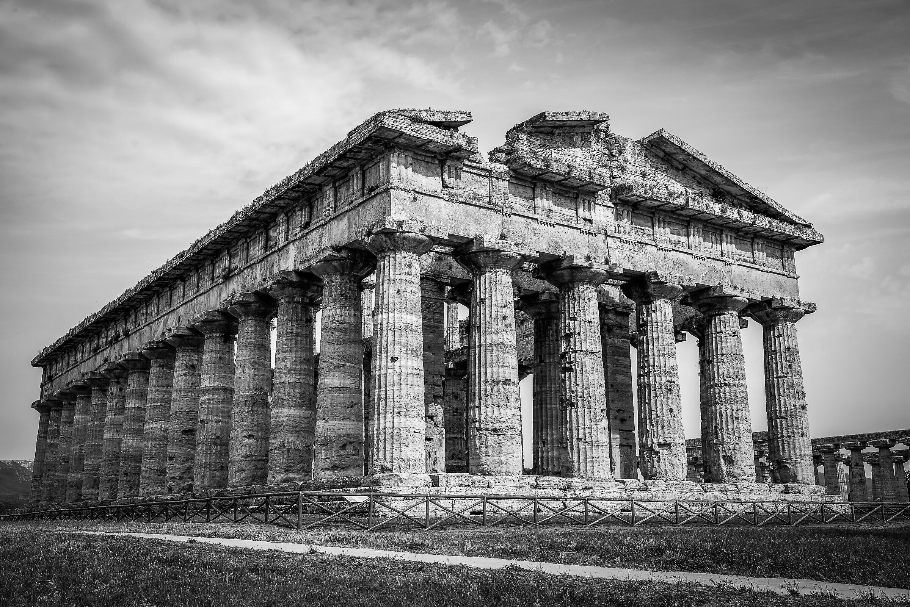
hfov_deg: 50.7
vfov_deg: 35.1
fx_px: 961
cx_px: 455
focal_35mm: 38
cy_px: 304
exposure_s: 1/200
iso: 100
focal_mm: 38
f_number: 8
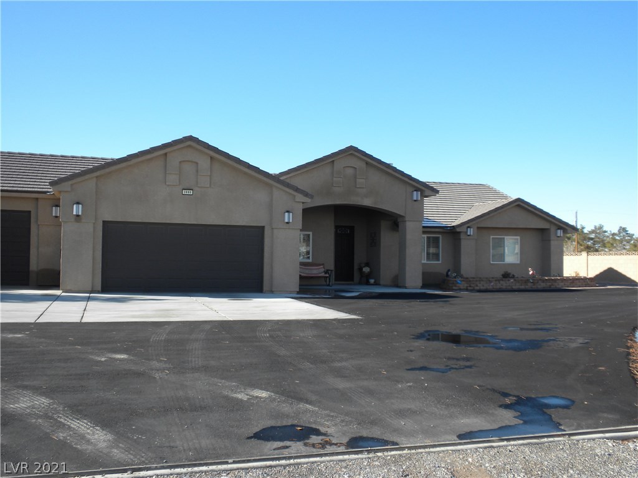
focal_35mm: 37
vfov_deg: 38.7
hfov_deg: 50.1
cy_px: 239
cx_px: 319
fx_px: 682
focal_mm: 6.6
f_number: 10
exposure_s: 1/68.3
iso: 64
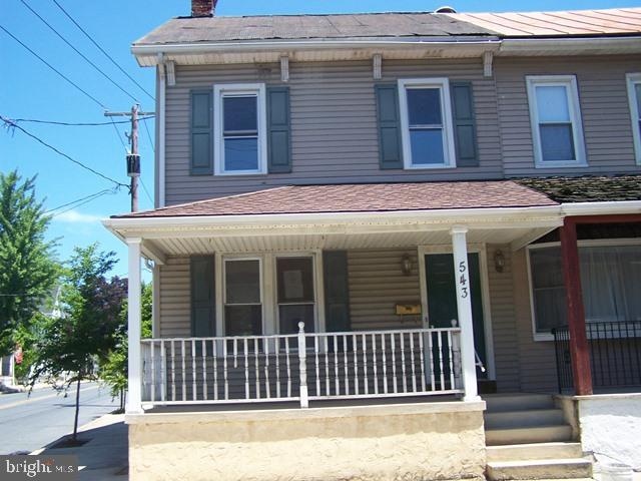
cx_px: 320
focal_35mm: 38
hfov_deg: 49.0
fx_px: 704
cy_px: 240
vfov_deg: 37.7
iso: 80
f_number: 2.8
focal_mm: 6.3
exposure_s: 1/640
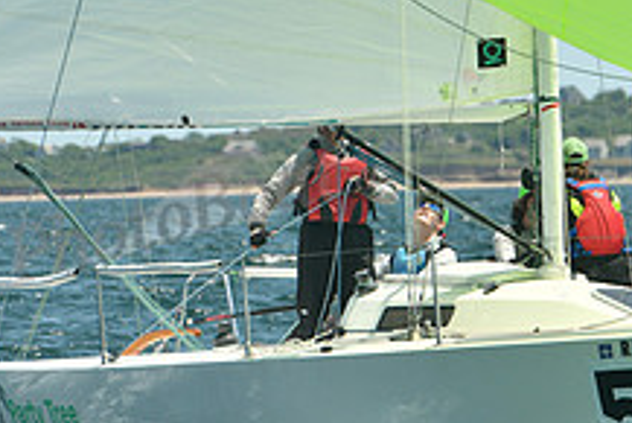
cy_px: 16
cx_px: 571
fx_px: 9398
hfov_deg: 3.8
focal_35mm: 535
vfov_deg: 2.6
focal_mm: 200
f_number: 7.1
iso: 320
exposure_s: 1/640
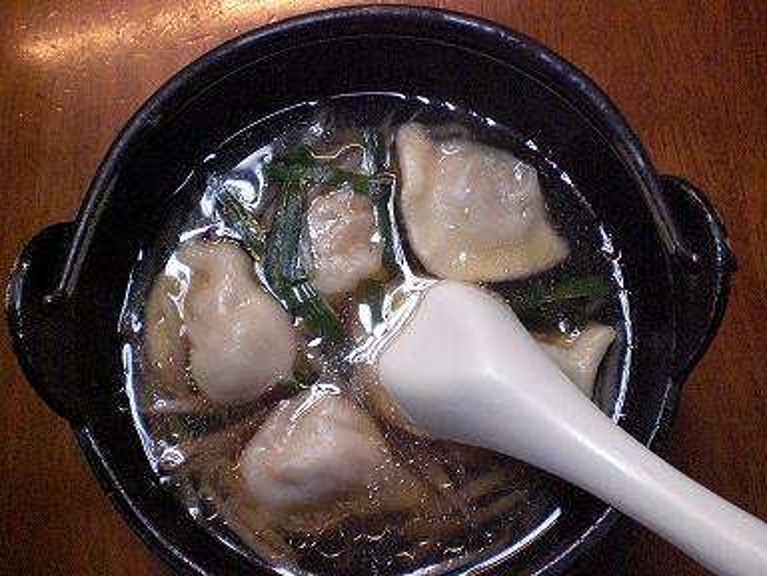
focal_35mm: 38
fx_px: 842
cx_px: 384
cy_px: 288
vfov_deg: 37.7
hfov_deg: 49.0
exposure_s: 1/125
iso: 800
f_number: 3.1
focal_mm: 6.3
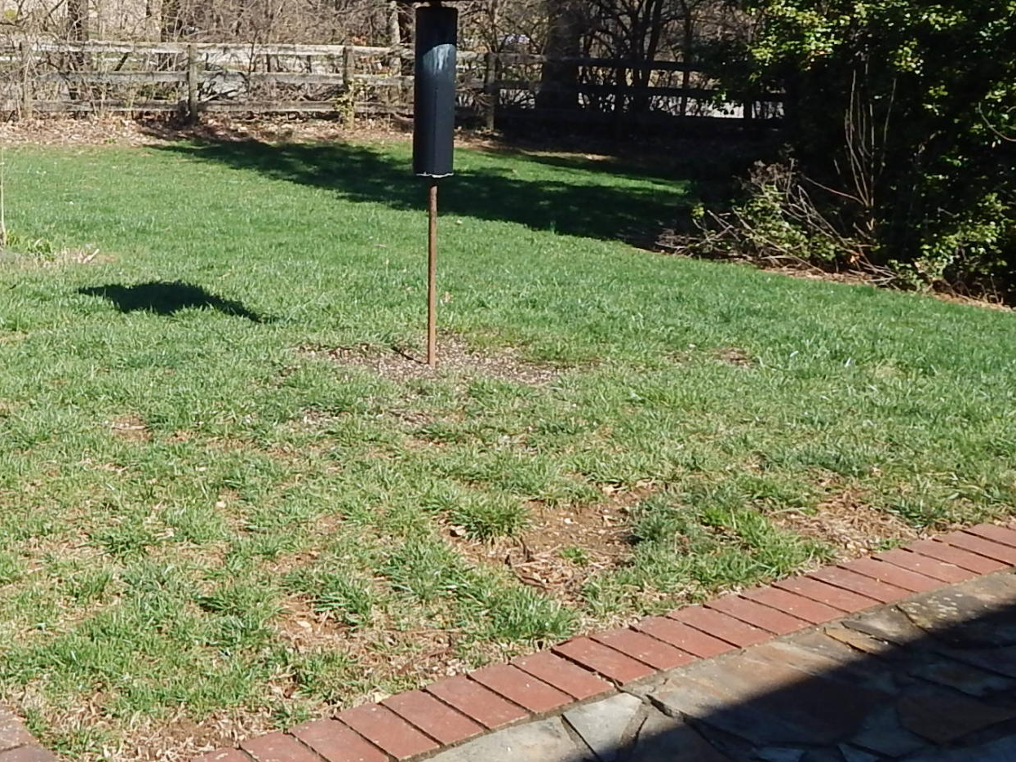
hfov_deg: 33.5
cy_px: 44
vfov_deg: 26.4
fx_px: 1556
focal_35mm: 53
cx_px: 38
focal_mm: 4
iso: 125
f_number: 3
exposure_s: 1/1250
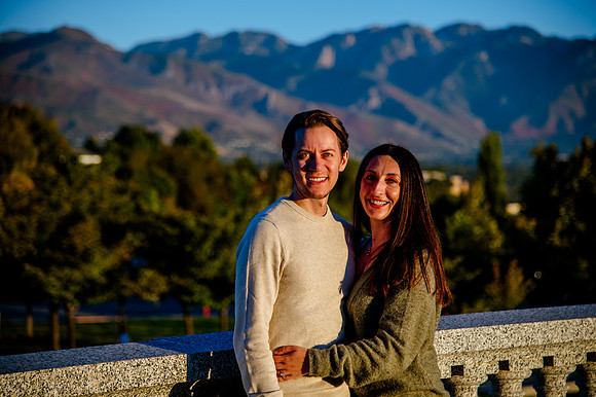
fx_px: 1776
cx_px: 302
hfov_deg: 19.1
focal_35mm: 107
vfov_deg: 12.7
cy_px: 199
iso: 500
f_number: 4
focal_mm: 105
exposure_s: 1/2000
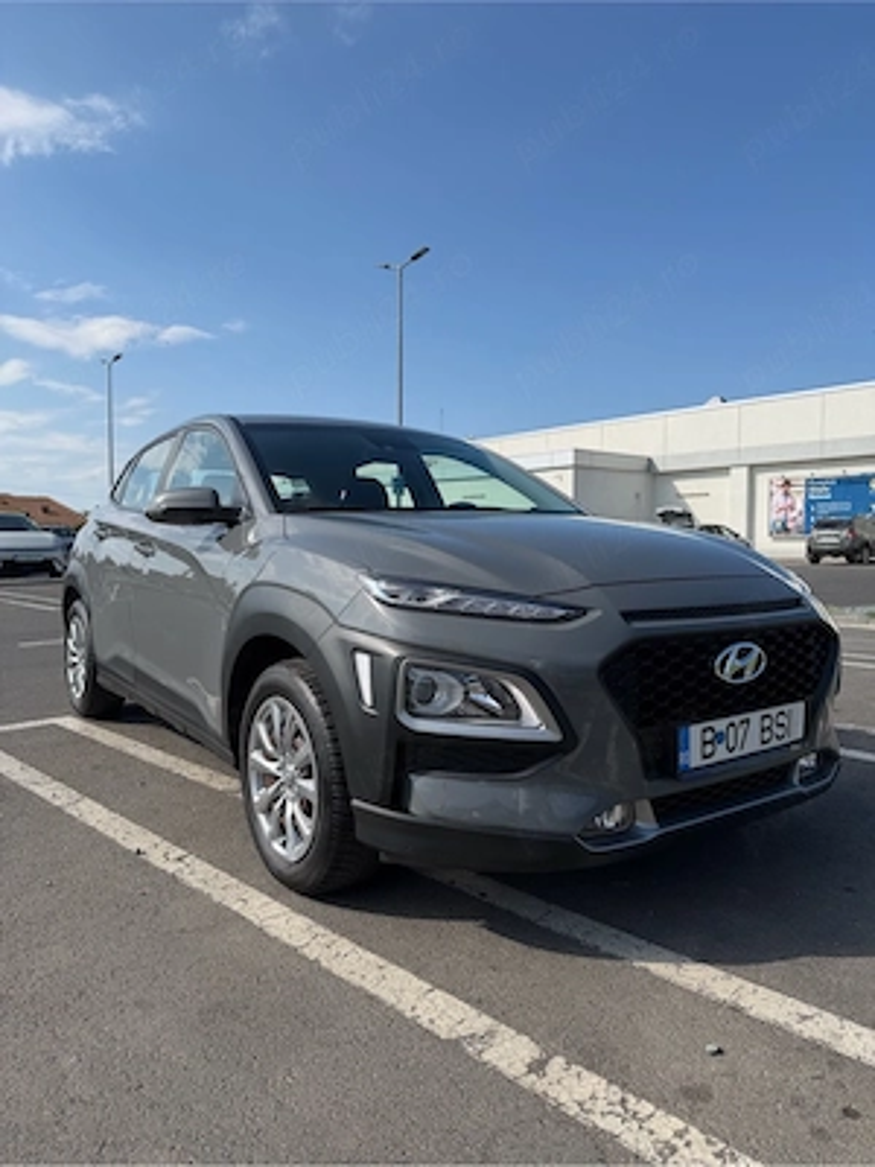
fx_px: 809
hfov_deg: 56.8
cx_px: 438
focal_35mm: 24
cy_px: 584
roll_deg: -0.8
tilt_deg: -2.7
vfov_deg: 71.6
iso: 80
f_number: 1.78
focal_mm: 6.76
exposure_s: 1/4673
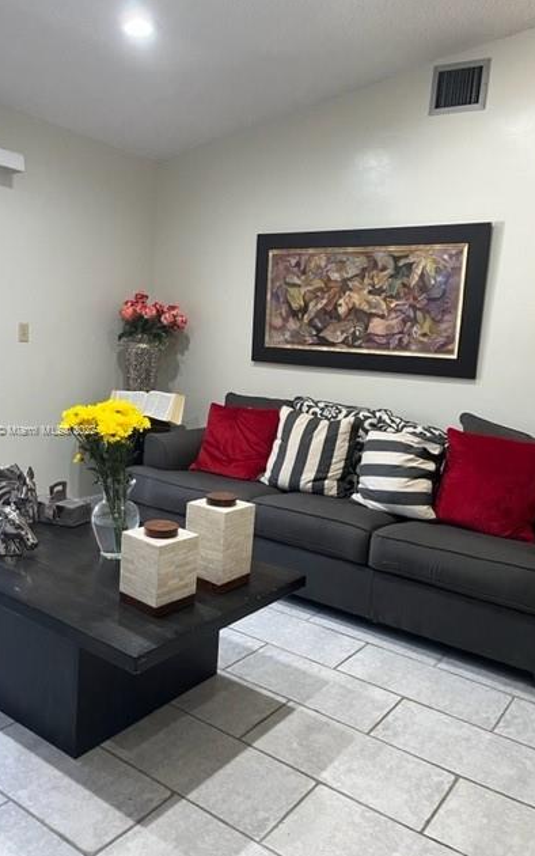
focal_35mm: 28
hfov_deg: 44.6
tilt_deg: -6.3
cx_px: 266
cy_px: 431
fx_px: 653
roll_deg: -4.3
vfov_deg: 66.5
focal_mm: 5.1
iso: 125
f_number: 1.6
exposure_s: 1/60
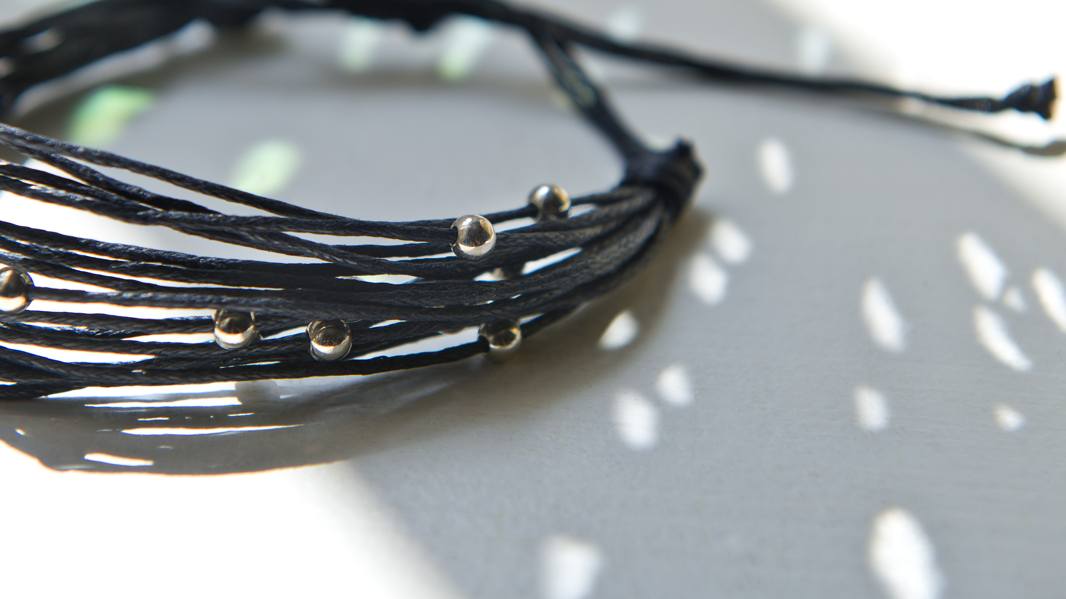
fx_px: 2742
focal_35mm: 97
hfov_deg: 21.9
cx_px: 377
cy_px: 221
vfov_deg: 12.5
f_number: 5.6
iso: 100
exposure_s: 1/400
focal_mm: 70
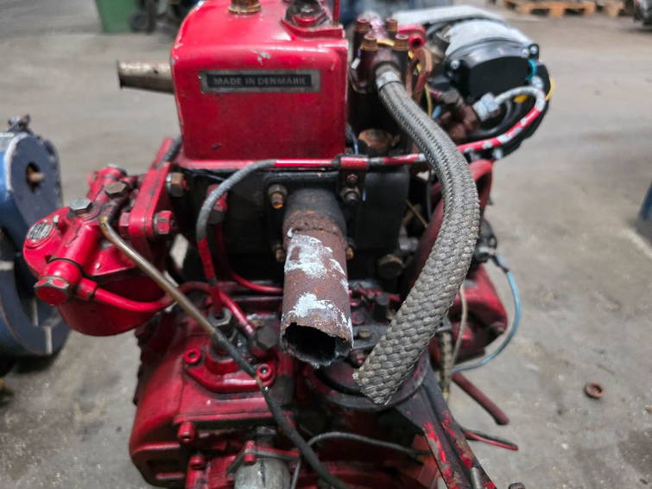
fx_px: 433
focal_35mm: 23
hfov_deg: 73.9
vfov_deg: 58.9
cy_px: 244
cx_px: 326
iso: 1600
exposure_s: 1/100
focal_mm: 6.3
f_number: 1.7
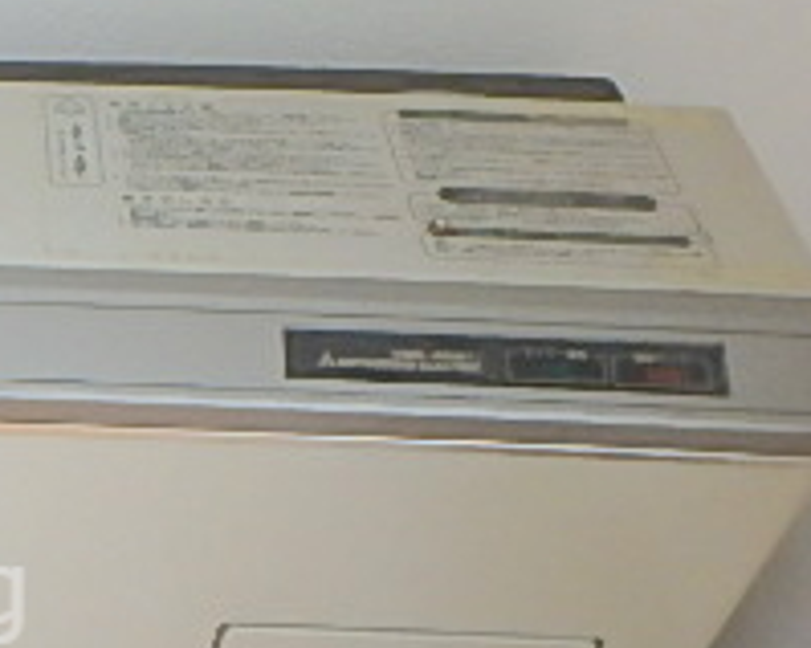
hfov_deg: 25.0
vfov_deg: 22.5
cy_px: 595
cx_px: -232
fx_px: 1583
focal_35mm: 66
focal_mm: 3.7
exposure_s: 1/30
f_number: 3.5
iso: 250
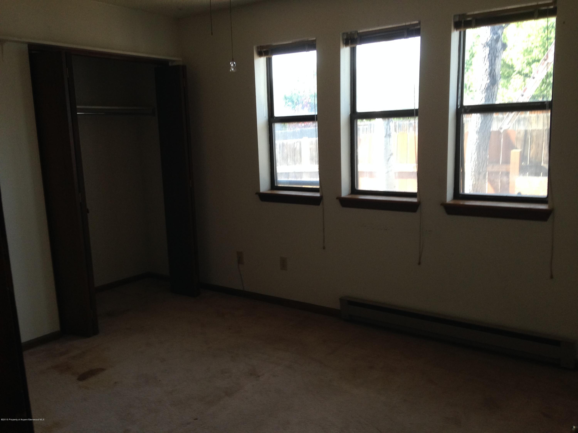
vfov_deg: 42.9
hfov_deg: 55.4
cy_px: 216
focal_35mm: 33
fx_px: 551
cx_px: 289
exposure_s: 1/120
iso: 100
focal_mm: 4.12
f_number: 2.4
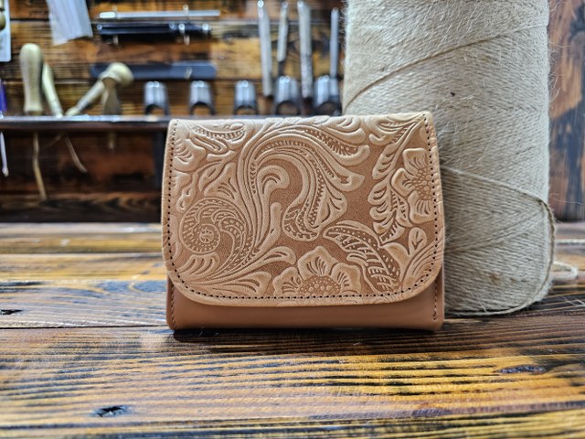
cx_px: 292
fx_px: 389
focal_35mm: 23
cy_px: 220
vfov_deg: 58.9
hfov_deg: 73.9
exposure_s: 1/100
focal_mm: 6.3
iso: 160
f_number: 1.7
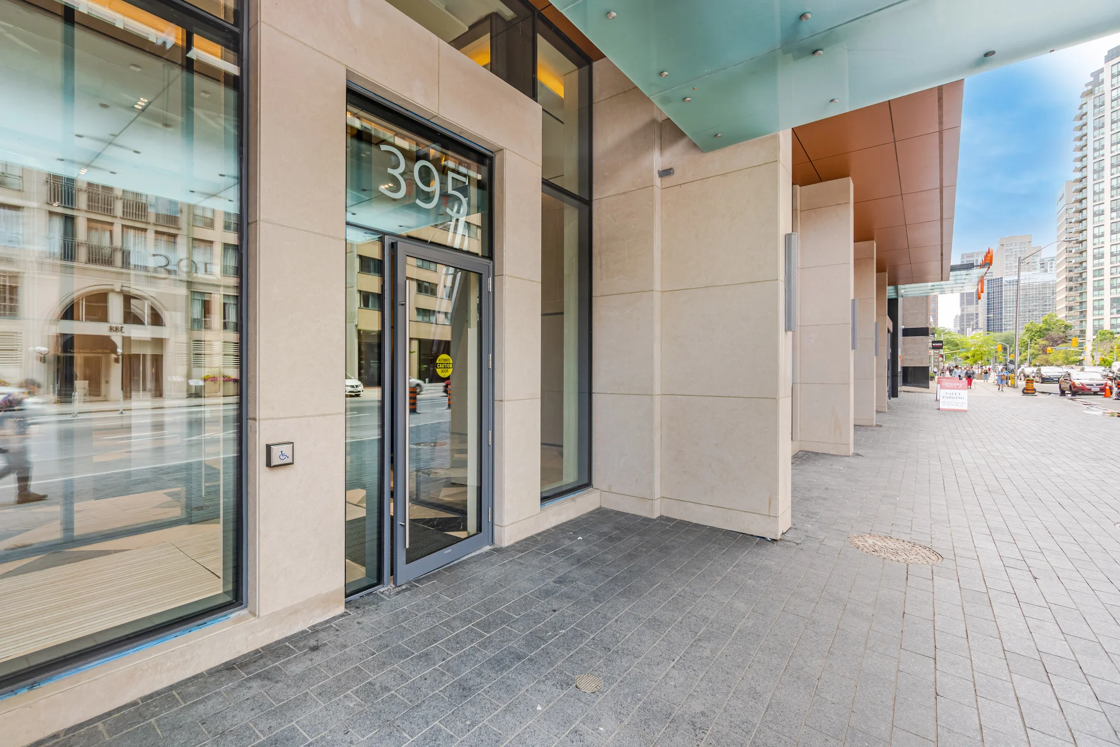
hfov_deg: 100.4
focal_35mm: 15
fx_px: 467
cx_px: 560
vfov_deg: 77.3
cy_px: 374
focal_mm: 10
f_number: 7.1
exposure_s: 1/30
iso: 100
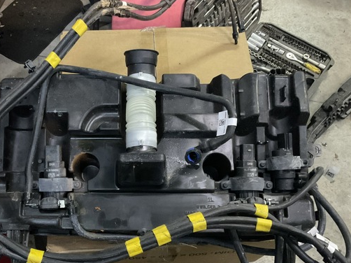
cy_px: 155
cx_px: 136
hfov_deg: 49.8
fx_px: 375
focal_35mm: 37
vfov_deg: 38.5
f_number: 1.8
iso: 640
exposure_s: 1/27
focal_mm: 3
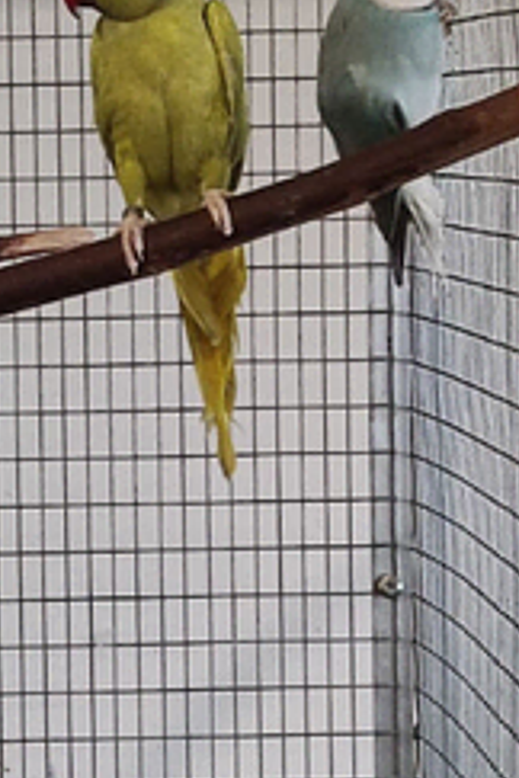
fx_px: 3395
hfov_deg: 8.7
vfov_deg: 13.1
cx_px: 78
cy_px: 280
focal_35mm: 157
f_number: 1.79
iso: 756
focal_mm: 4.74
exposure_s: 1/33
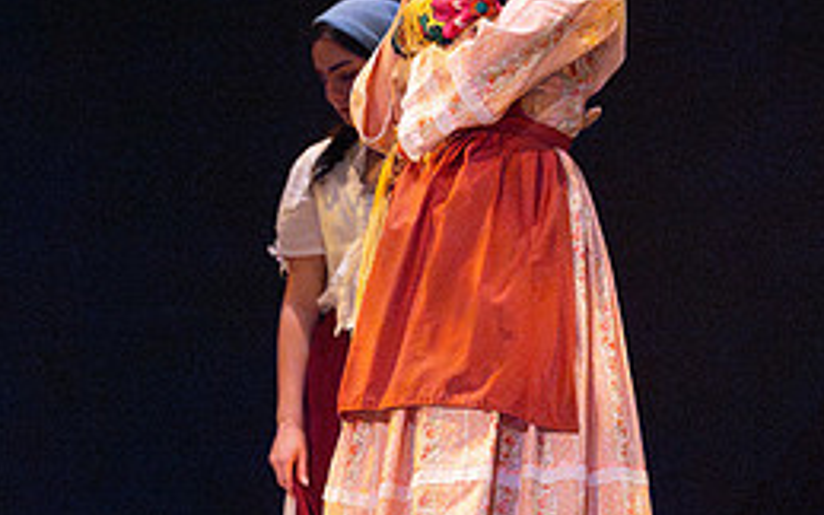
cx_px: 474
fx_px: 4537
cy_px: -139
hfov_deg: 10.4
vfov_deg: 6.5
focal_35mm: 202
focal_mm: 70
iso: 6400
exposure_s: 1/250
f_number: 2.8
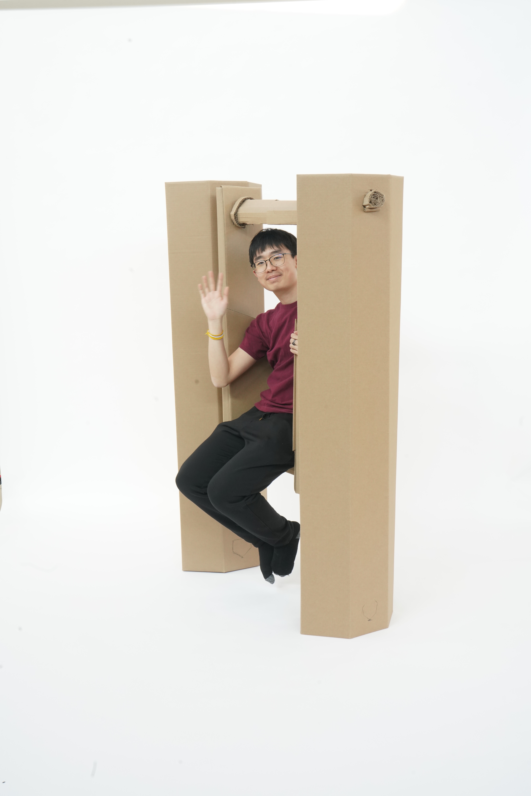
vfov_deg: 39.6
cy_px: 398
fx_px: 1106
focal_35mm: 50
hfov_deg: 27.0
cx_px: 266
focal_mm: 50
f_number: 16
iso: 1600
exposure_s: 1/15
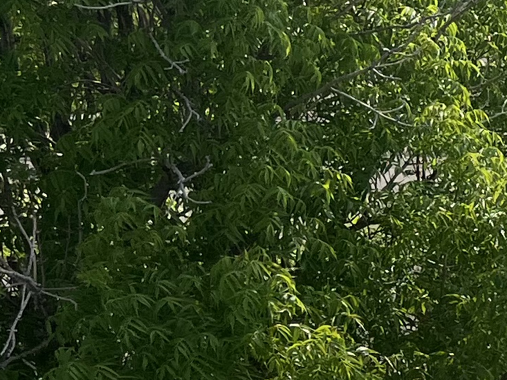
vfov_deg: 10.0
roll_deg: +3.8
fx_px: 2095
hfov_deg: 11.5
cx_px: 1199
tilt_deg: -26.7
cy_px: 625
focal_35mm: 143
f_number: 1.6
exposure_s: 1/3413
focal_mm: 5.1
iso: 50
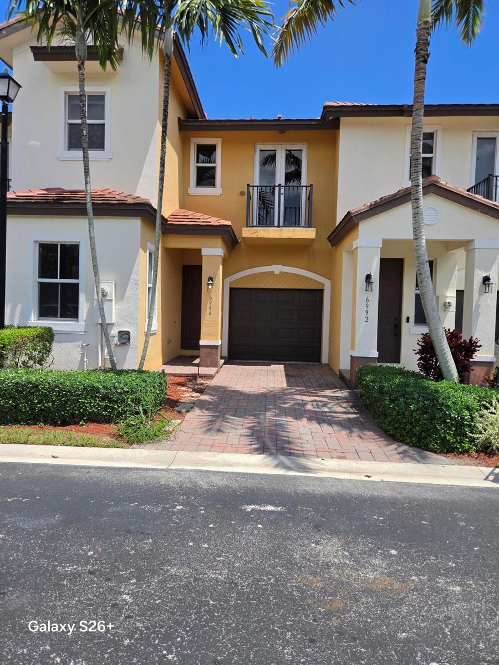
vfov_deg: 73.9
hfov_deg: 58.9
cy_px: 332
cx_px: 250
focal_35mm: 23
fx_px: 442
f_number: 1.8
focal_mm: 5.4
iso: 80
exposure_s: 1/4268
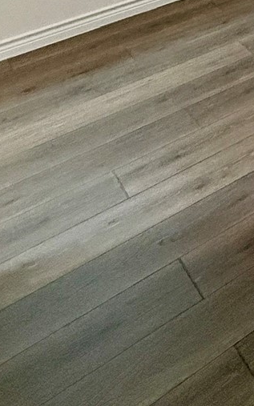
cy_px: -246
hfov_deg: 15.1
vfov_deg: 24.2
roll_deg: +3.7
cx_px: 572
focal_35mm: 60
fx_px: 664
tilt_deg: -3.3
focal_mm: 2.22
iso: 320
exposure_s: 1/120
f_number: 2.2
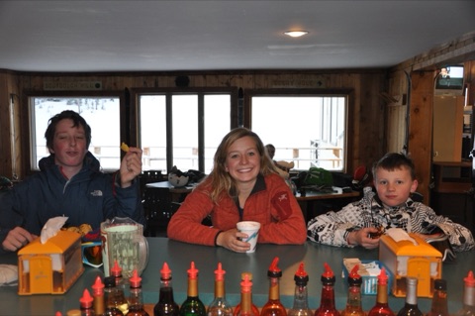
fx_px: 475
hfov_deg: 53.2
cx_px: 238
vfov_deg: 36.8
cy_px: 158
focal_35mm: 36
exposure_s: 1/100
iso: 800
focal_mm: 24
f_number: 3.8
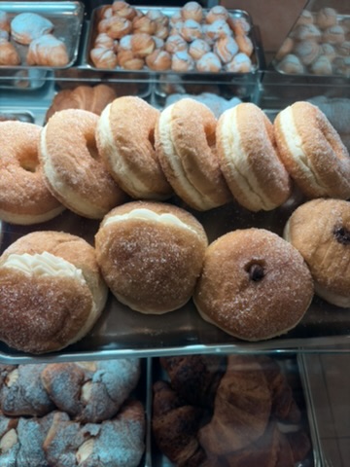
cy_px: 234
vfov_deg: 67.3
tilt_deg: -59.0
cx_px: 175
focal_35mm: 26
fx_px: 351
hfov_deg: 53.1
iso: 80
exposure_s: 1/50
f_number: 1.6
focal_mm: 5.96
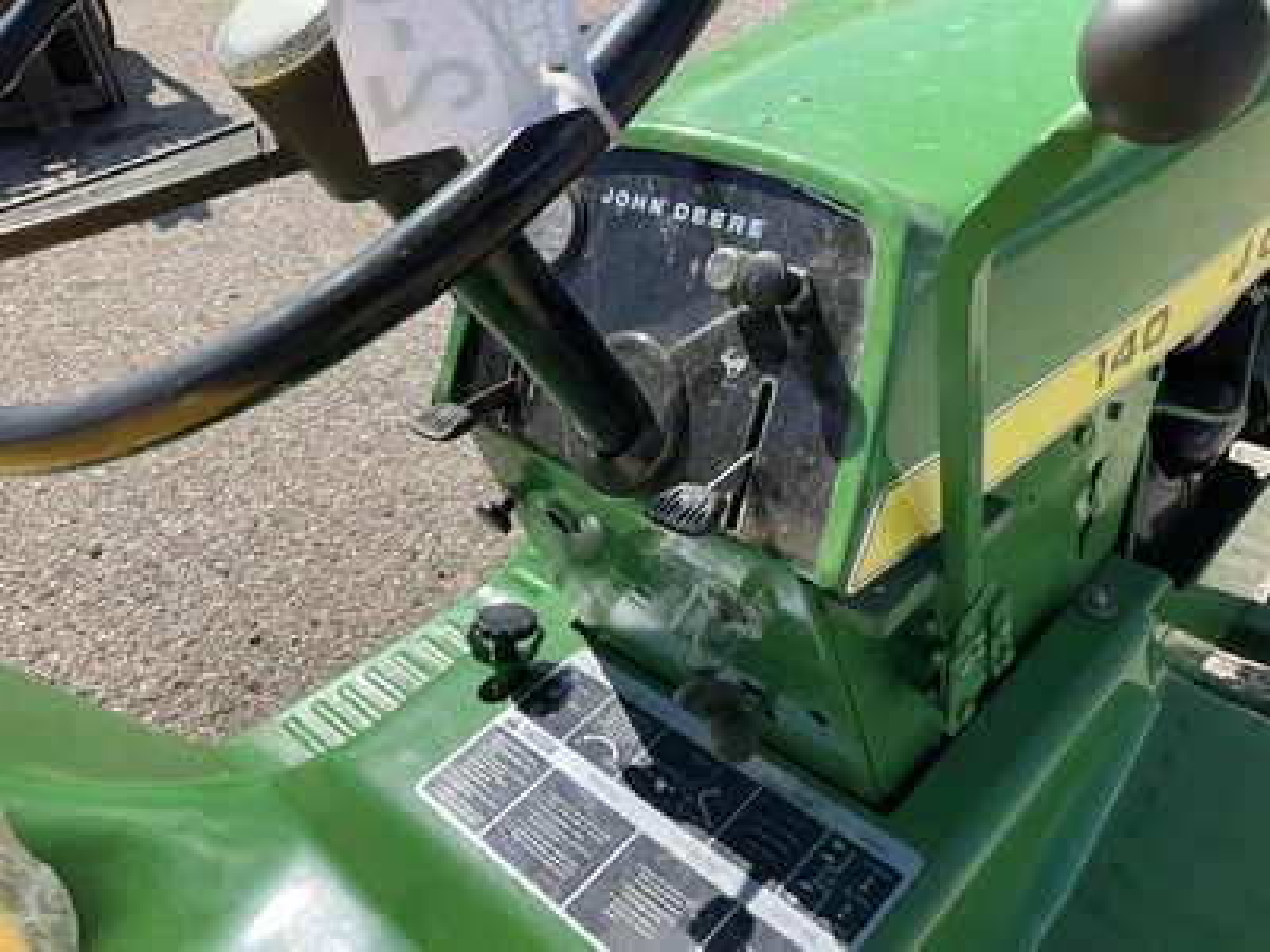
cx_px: 635
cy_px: 476
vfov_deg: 48.2
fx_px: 1064
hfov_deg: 61.7
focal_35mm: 29
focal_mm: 3
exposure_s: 1/1451
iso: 25
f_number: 1.8
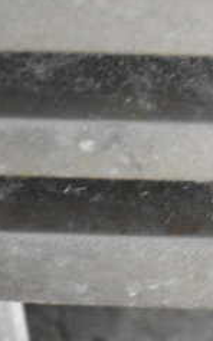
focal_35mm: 134
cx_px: 413
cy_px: 185
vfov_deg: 15.6
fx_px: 1245
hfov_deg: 9.2
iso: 12800
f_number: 4.5
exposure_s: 1/50
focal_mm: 34
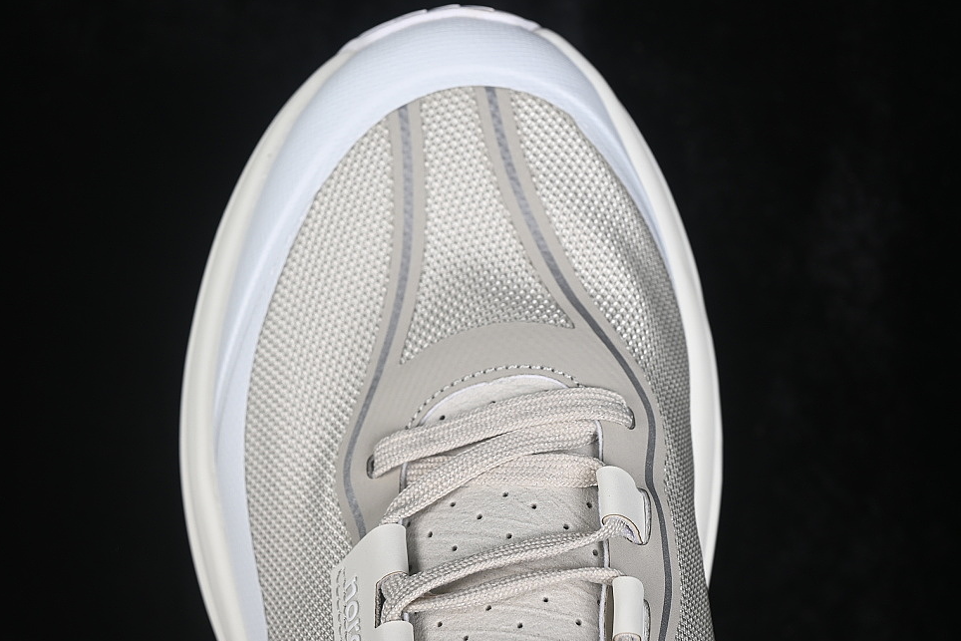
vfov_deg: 16.3
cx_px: 448
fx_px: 2243
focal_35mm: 84
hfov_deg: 24.2
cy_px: 321
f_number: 7.1
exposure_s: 1/80
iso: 160
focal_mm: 50
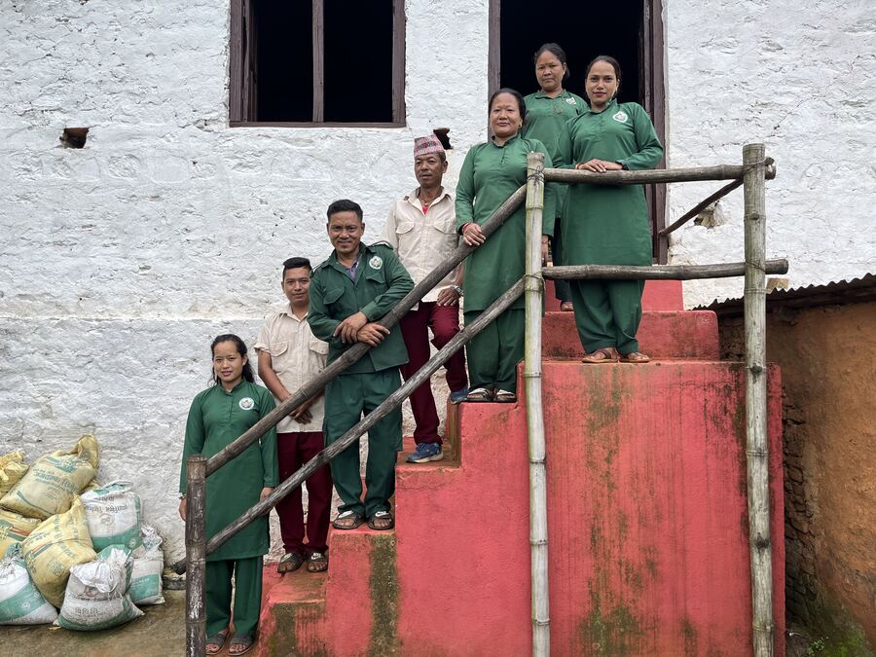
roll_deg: +0.4
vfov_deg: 53.1
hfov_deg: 67.3
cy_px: 328
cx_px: 438
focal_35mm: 26
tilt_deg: +3.7
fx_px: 658
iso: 50
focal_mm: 5.1
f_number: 1.6
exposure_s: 1/864
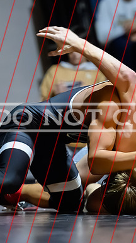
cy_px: 163
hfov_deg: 3.8
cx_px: 50
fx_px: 2071
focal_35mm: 323
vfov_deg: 6.7
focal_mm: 130
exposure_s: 1/640
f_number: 2.8
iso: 16000
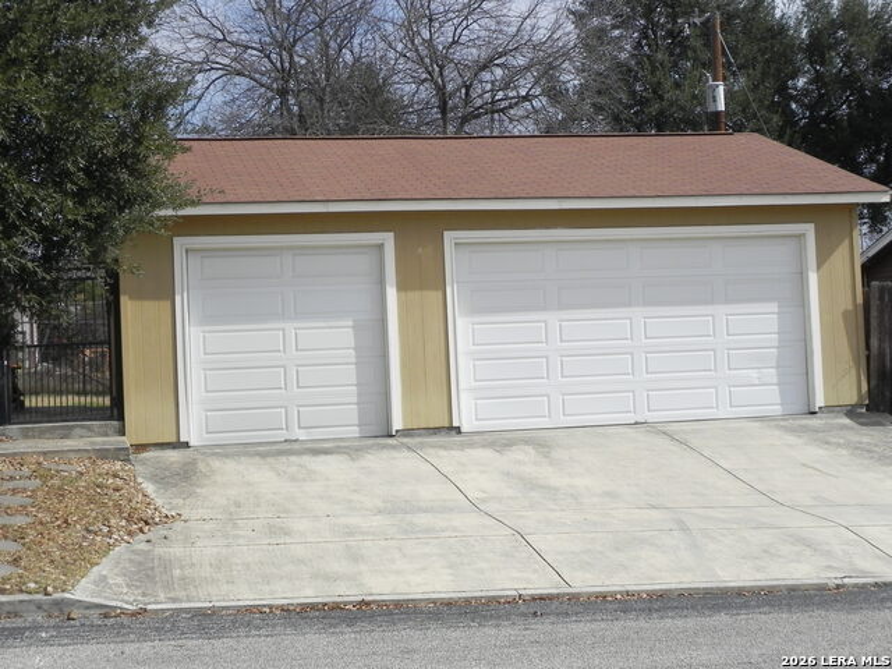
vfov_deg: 25.2
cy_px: 334
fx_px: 1495
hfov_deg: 33.2
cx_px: 446
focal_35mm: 58
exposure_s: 1/557
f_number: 8
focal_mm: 10.3
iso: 160
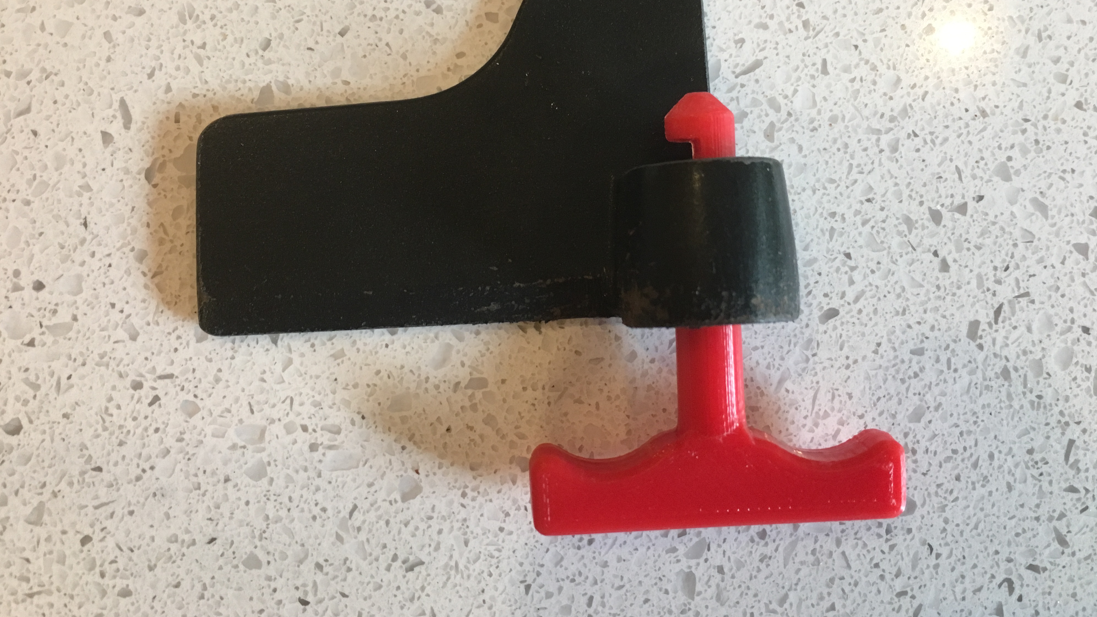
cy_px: 224
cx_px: 546
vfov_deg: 36.4
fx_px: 931
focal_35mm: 32
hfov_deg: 61.0
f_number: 2.2
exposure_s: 1/33
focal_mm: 4.15
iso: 160
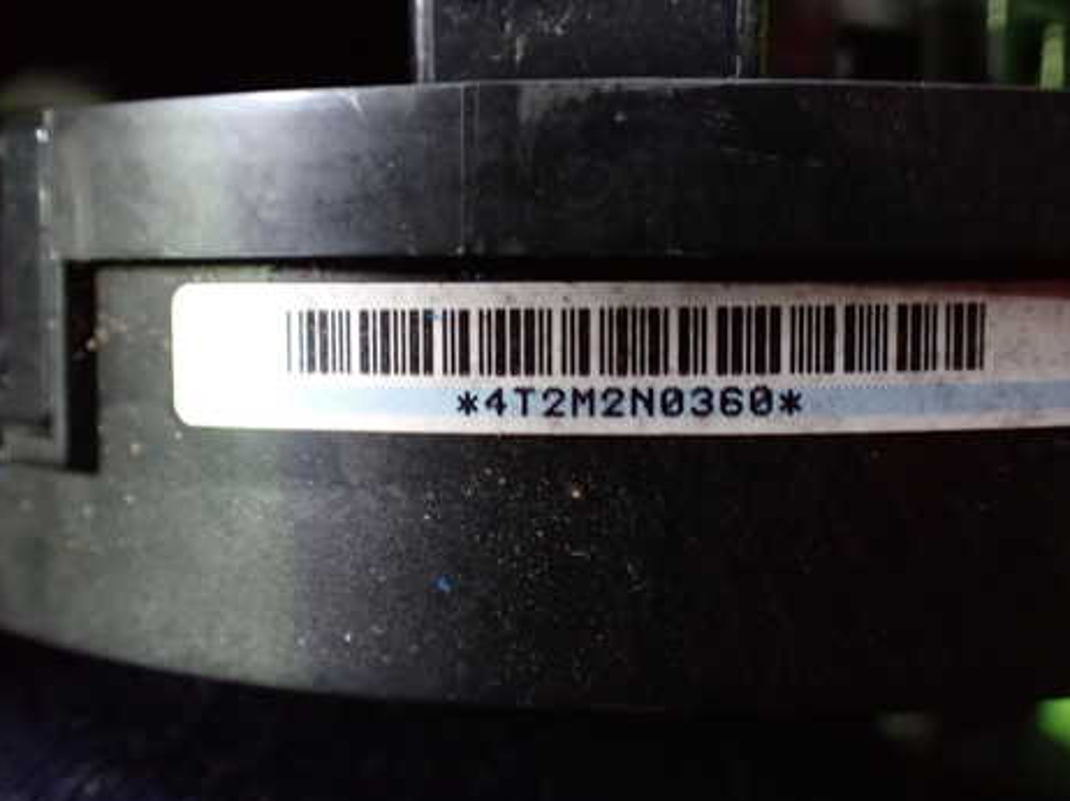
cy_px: 410
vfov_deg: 36.8
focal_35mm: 39
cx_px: 526
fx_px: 1205
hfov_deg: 47.9
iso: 1250
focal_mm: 5.4
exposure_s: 1/30
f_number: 2.3
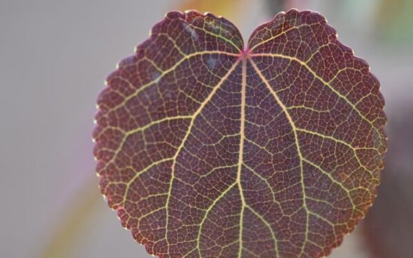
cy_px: 168
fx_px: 1734
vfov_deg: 8.5
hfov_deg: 13.6
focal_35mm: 154
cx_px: 244
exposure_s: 1/250
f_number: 4
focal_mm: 105
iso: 400
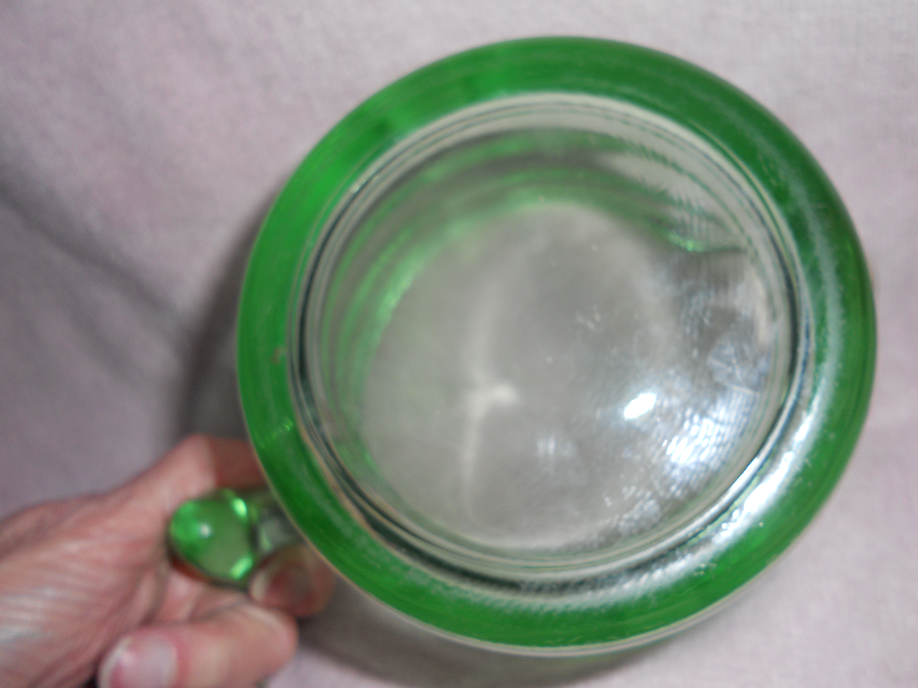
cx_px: 459
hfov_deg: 56.8
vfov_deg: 44.2
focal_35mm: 32
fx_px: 849
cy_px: 344
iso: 80
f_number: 8.8
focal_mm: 5.8
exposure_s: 1/25
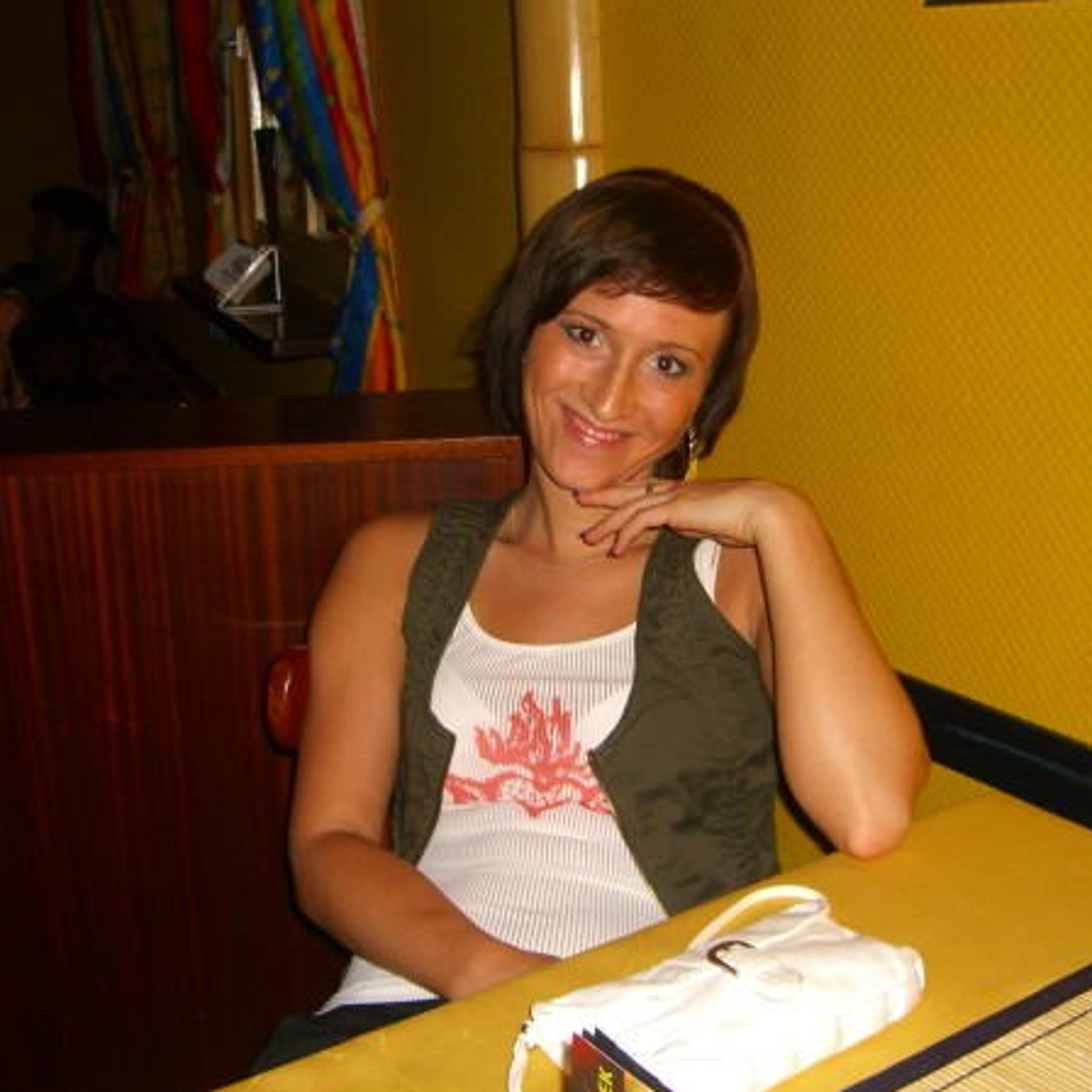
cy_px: 546
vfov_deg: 37.6
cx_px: 570
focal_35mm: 45
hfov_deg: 37.5
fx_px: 1606
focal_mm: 7.9
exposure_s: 1/60
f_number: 2.8
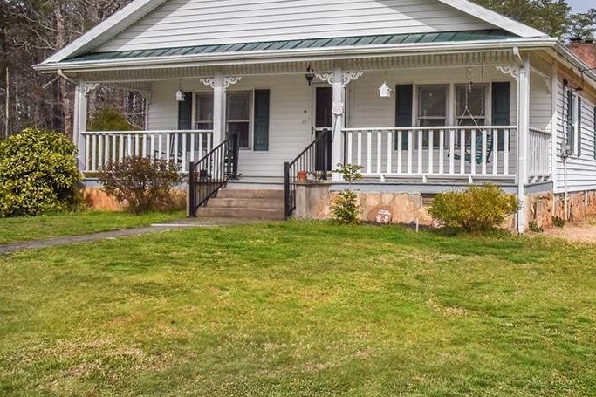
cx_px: 408
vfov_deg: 29.4
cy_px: 105
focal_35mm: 45
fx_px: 745
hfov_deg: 42.9
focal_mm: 30
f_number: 16
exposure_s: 1/1000
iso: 2000
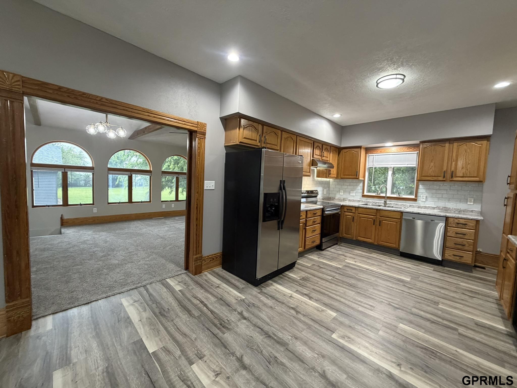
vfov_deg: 85.7
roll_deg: -1.7
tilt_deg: -4.0
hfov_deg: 102.1
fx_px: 209
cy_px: 194
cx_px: 258
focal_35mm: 14
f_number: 2.2
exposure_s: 1/60
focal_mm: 2.22
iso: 320
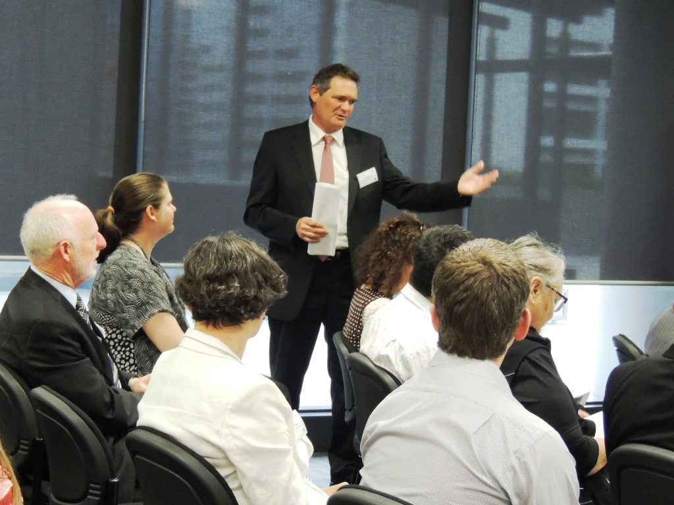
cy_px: 252
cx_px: 337
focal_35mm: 75
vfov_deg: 19.6
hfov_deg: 26.0
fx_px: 1460
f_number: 3.9
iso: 800
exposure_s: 1/25
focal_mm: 13.3
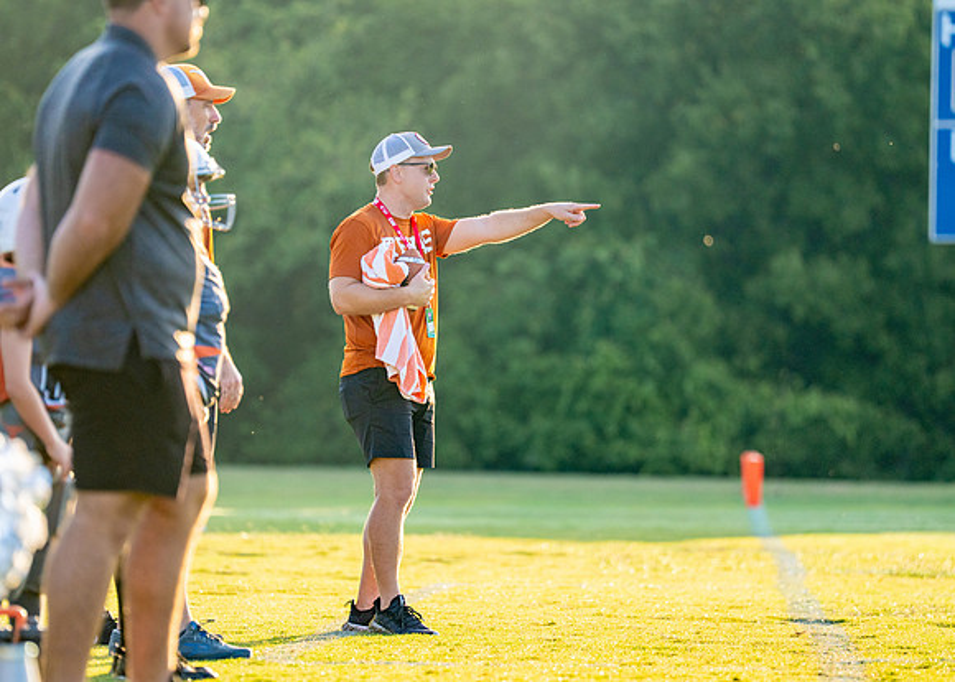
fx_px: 6775
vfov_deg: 5.8
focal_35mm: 250
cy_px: 337
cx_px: 465
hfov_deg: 8.1
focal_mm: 194
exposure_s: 1/2500
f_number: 2.8
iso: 500
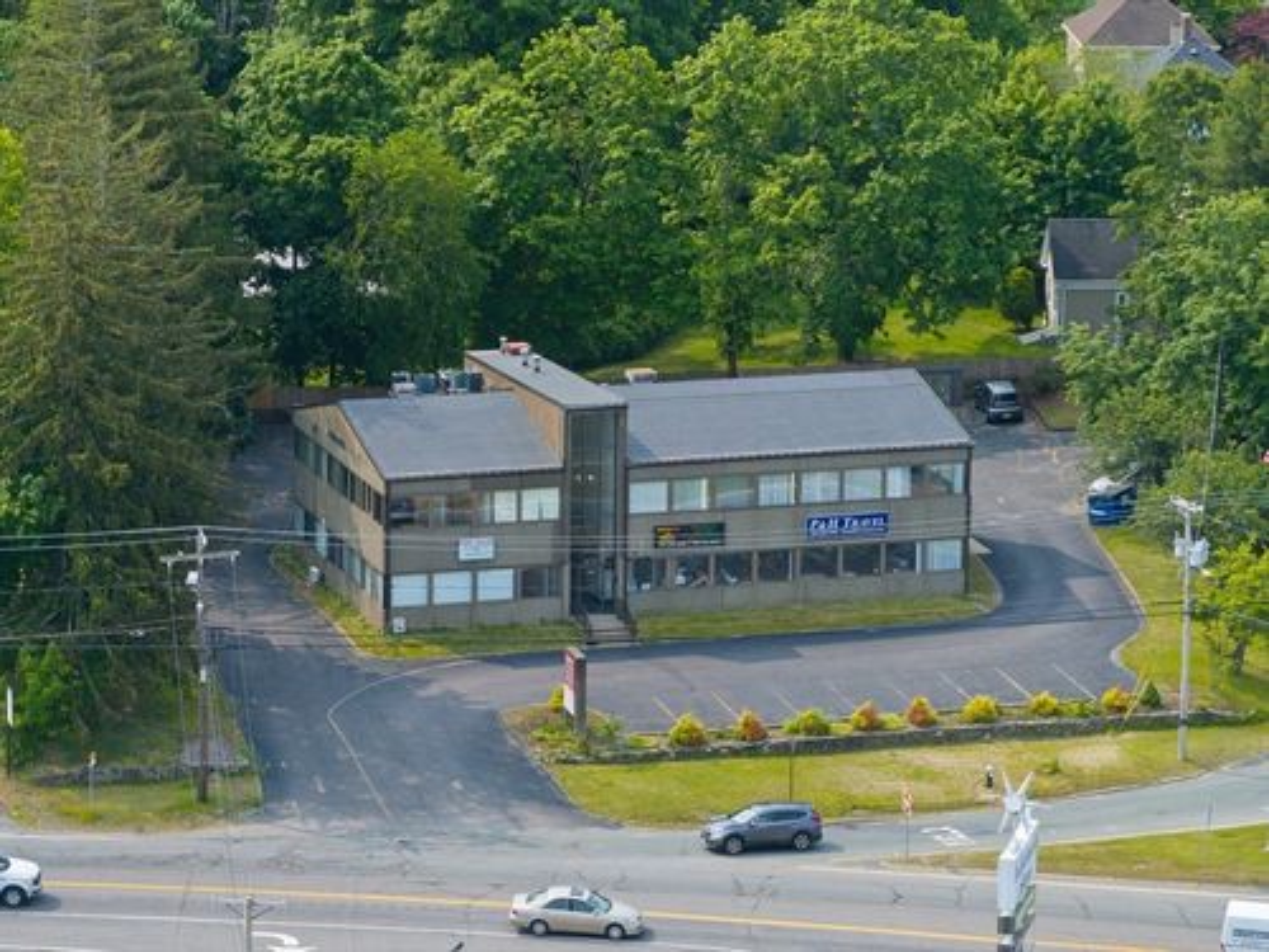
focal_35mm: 166
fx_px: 6085
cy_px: 476
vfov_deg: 8.9
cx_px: 634
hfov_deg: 11.9
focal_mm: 30.71
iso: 100
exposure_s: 1/320
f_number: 3.4
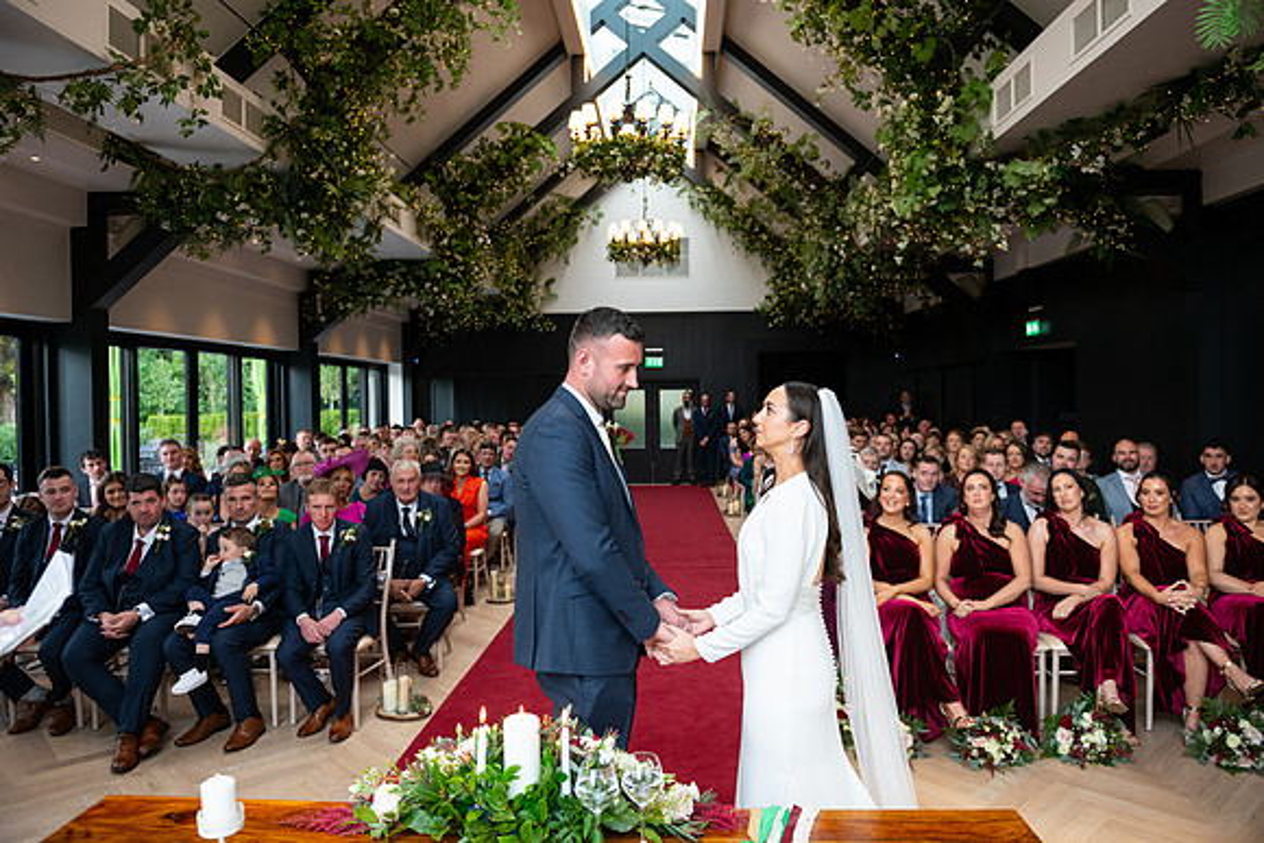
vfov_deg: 49.6
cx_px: 632
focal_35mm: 26
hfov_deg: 69.4
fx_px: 913
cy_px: 422
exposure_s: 1/160
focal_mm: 26
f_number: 3.5
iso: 640
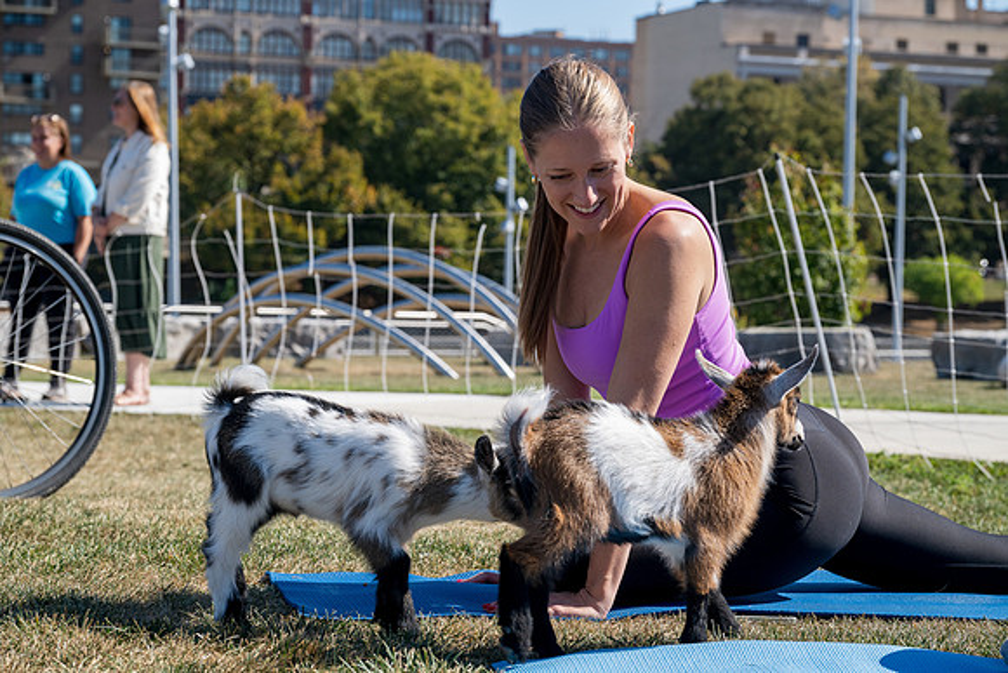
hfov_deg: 24.5
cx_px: 504
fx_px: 2324
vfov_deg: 16.5
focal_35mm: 83
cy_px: 336
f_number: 7.1
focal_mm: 83
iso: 400
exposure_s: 1/800
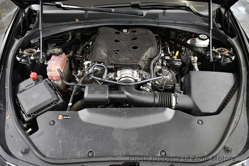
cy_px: 83
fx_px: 235
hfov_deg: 55.8
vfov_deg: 38.8
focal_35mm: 34
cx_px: 124
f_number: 3.8
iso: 3200
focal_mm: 23
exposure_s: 1/125
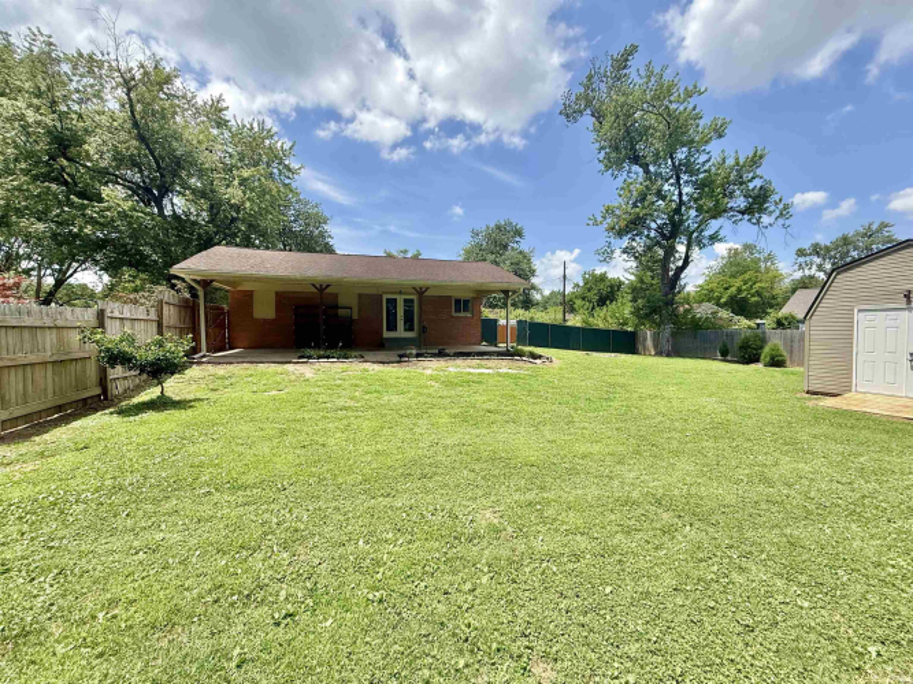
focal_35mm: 14
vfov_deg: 85.7
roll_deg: +0.2
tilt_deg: -1.9
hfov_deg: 102.1
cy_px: 342
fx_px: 369
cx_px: 456
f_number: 2.2
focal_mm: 2.22
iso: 50
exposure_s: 1/1259
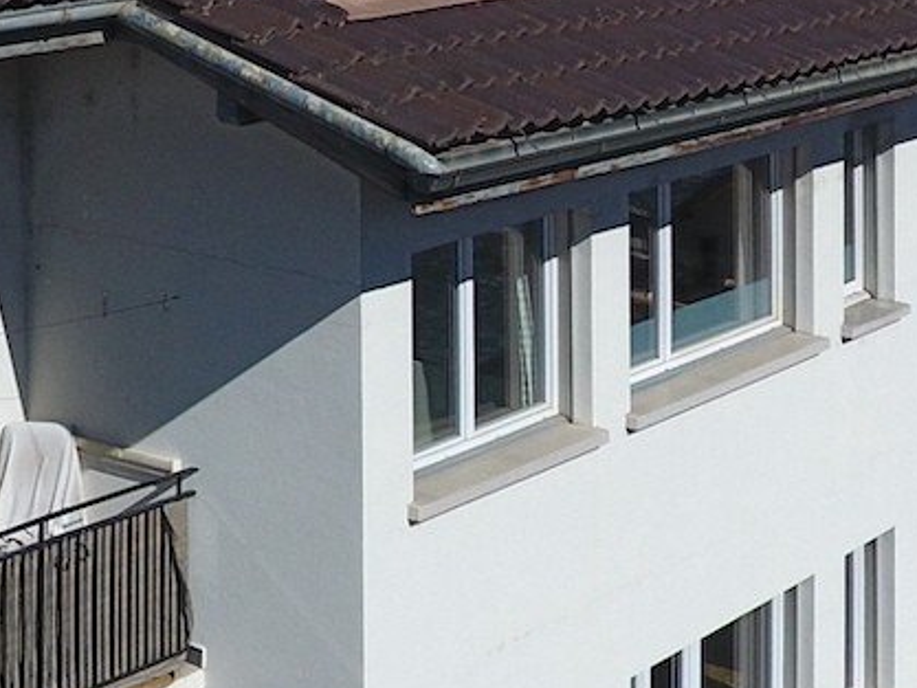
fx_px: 2438
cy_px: -273
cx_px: -266
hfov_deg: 19.7
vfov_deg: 15.1
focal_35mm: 92
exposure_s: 1/1972
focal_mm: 3.61
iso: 100
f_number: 2.8
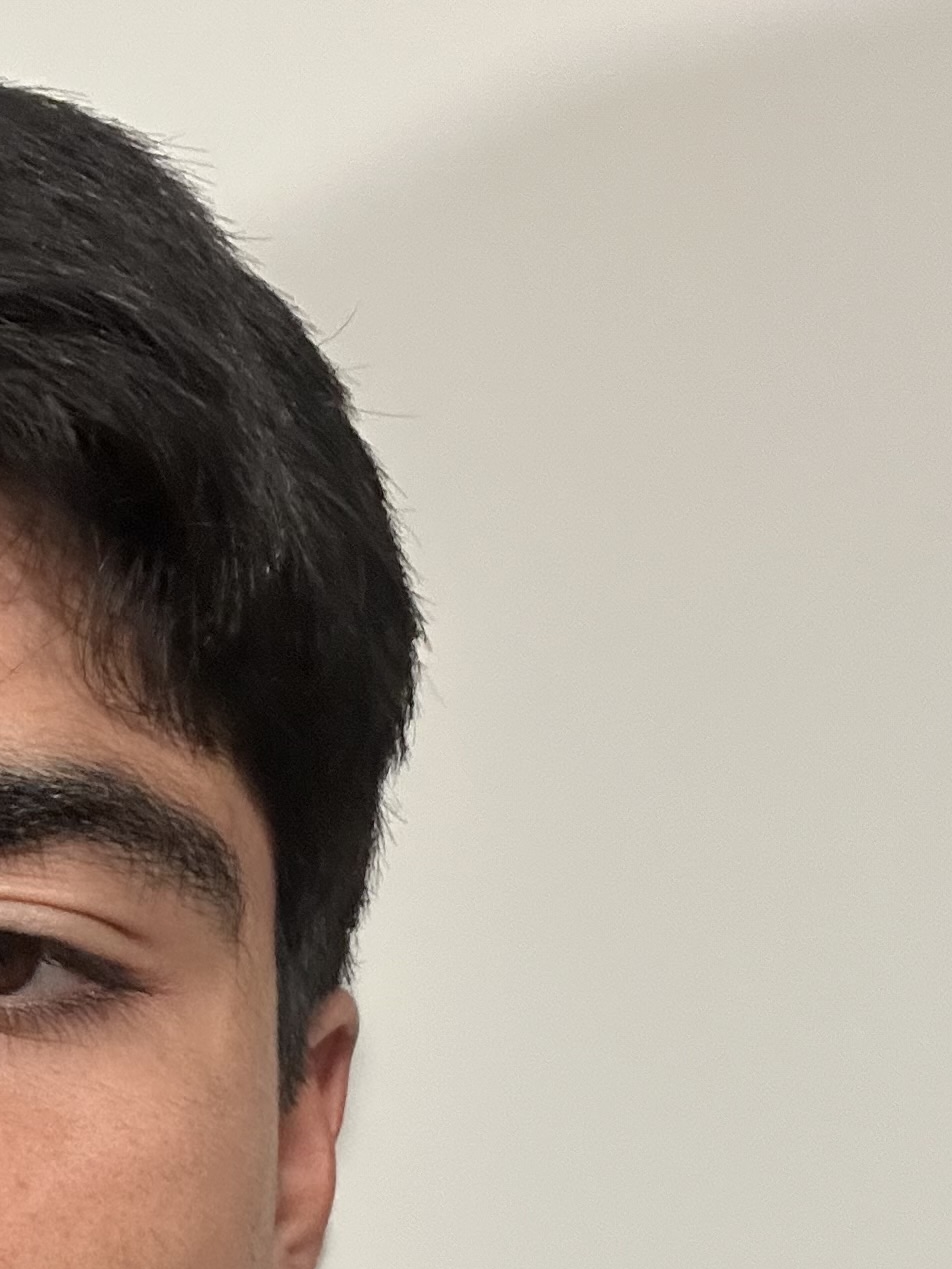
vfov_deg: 25.8
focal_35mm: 73
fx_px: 2676
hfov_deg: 19.0
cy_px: 1136
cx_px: -194
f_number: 1.9
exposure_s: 1/31
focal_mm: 2.69
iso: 320
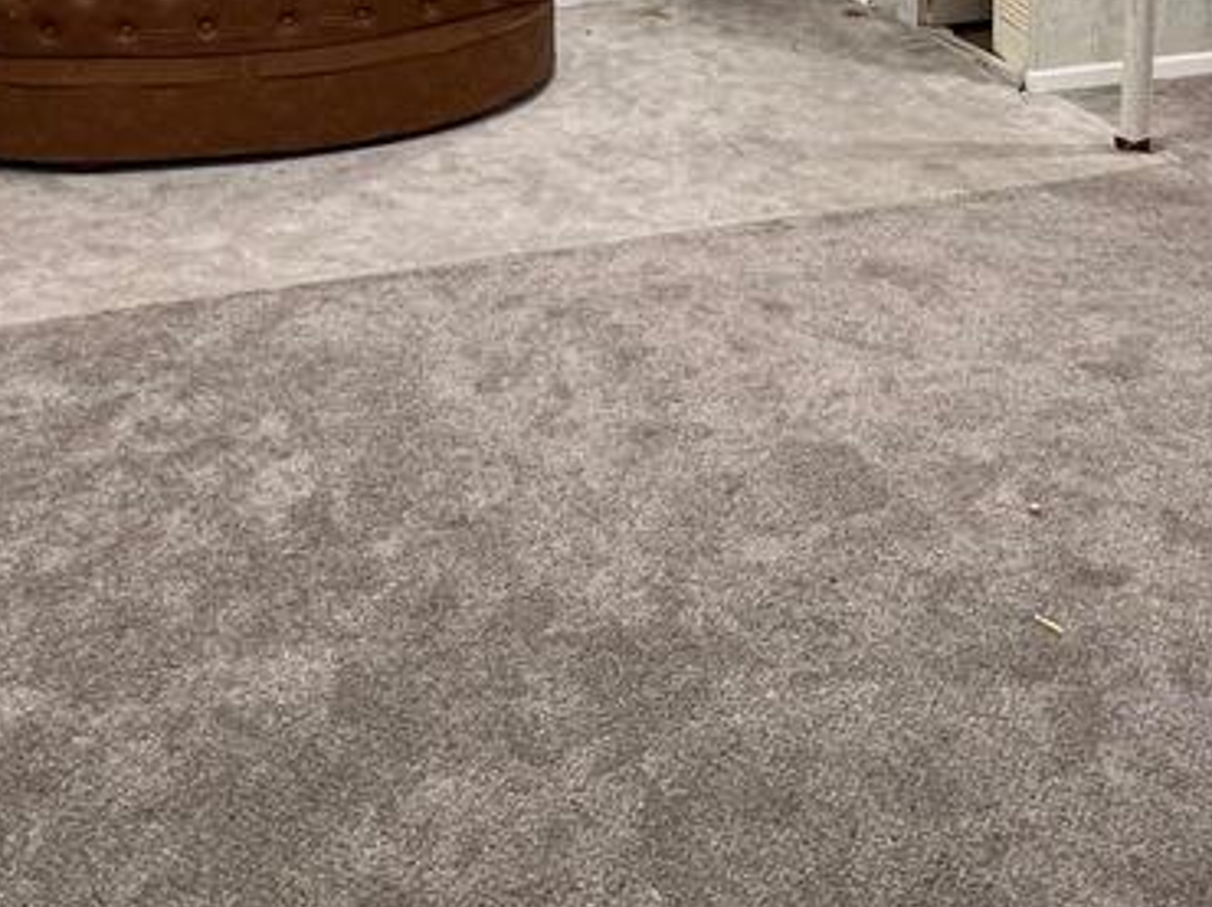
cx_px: 639
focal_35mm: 36
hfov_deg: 51.4
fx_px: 1260
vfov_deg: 32.6
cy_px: -183
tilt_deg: -8.0
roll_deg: +0.1
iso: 400
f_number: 1.8
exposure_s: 1/60
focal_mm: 1.57
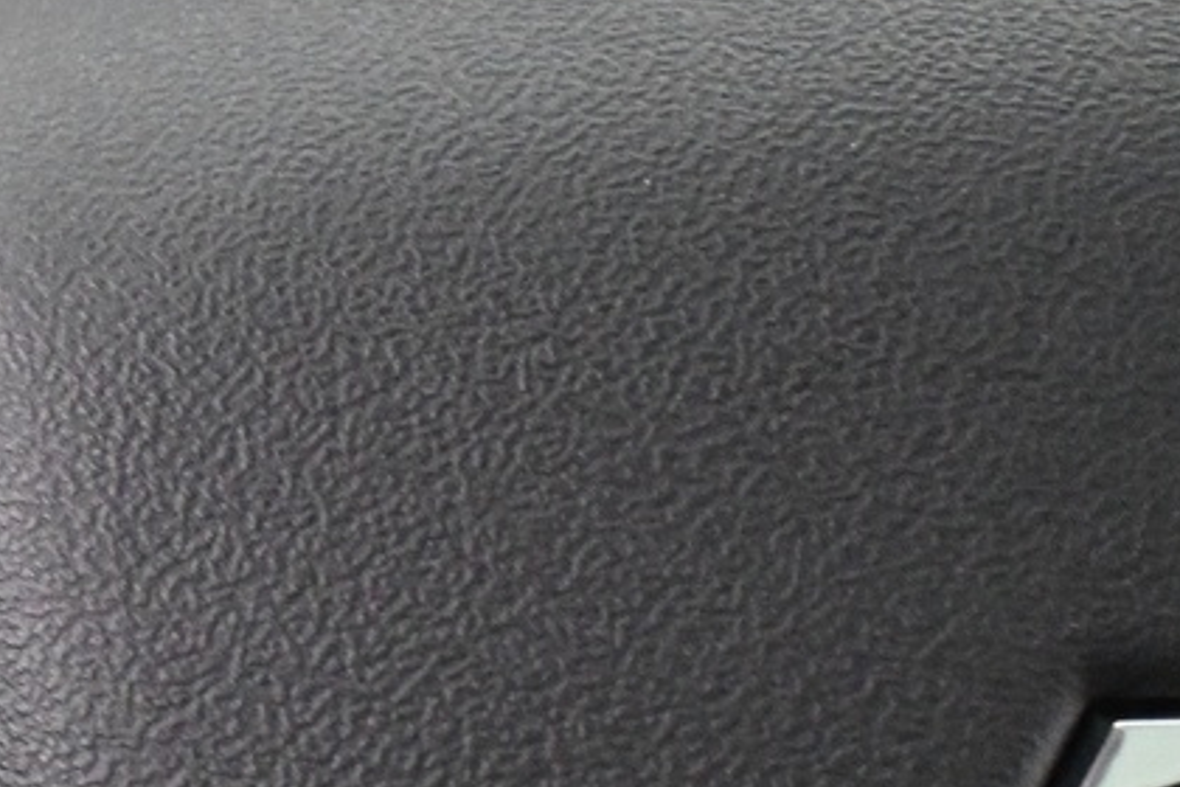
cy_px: 891
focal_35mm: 139
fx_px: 4556
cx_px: -961
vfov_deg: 9.8
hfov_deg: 13.3
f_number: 4.2
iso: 4000
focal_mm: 24
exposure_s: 1/25
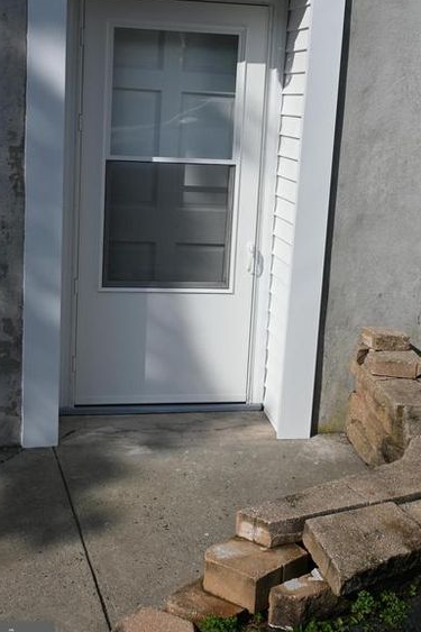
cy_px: 245
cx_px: 199
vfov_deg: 40.9
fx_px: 842
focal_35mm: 48
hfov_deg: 28.1
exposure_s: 1/400
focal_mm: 24
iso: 100
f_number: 7.1
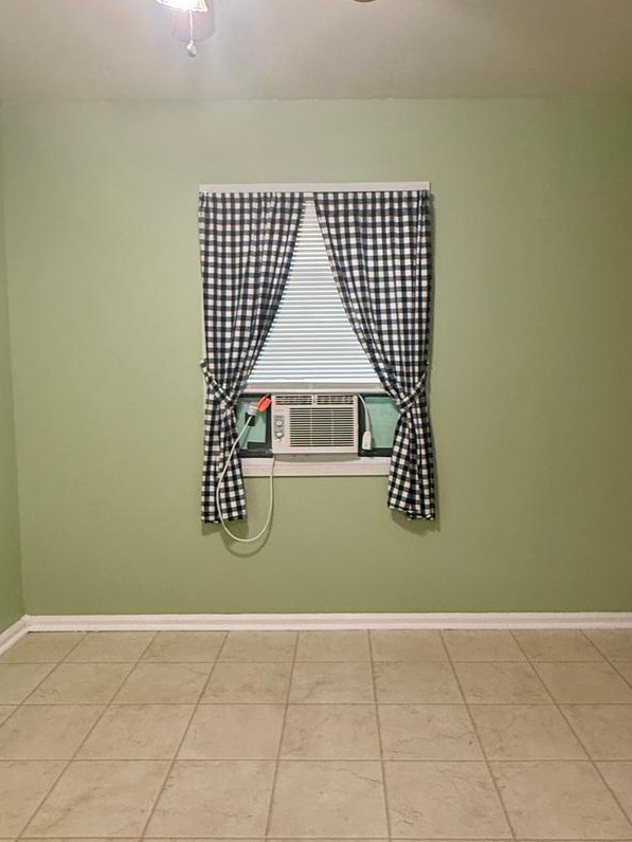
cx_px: 332
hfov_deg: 51.3
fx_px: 657
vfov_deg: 65.3
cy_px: 419
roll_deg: -0.4
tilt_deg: -4.1
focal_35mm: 27
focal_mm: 2.22
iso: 250
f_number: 2.2
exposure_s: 1/60
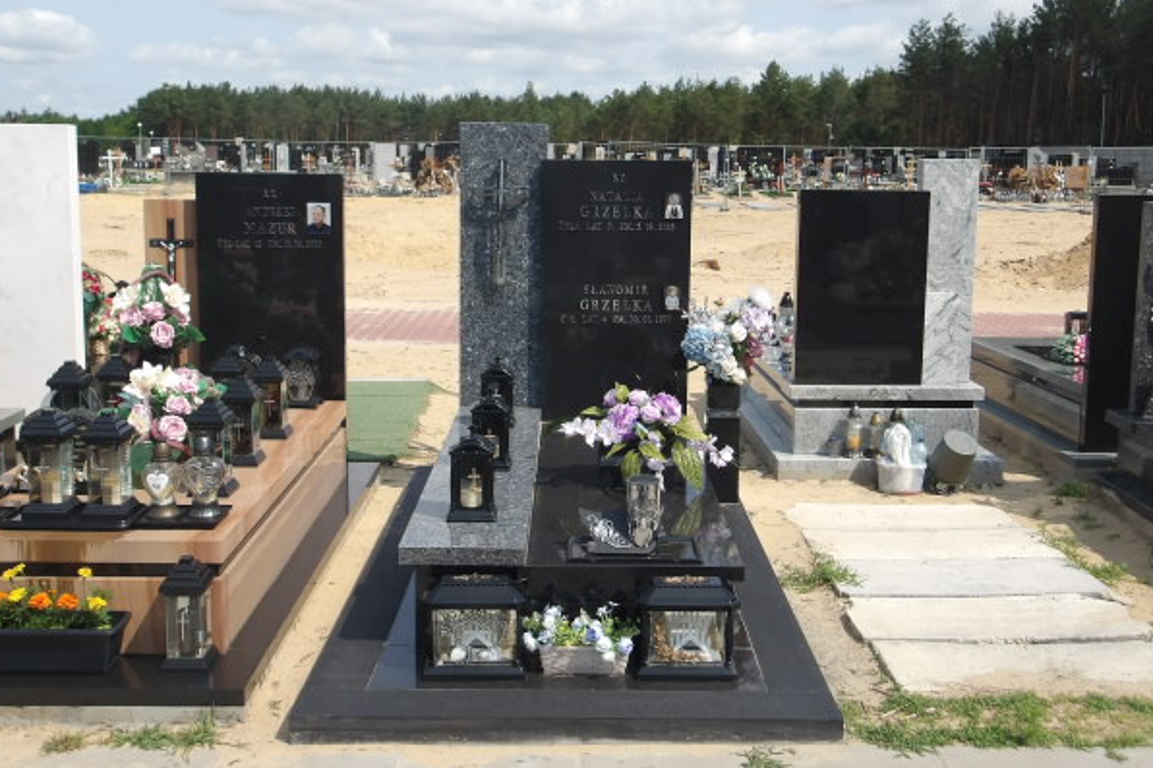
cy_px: 358
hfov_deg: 50.7
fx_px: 1217
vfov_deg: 35.0
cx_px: 594
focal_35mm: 38
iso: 100
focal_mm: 6.1
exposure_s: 1/89
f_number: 11.6
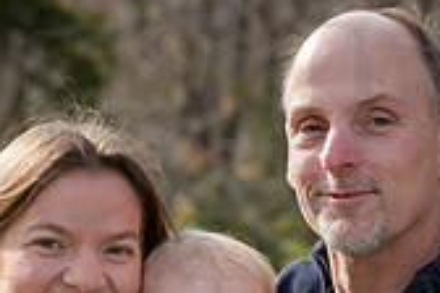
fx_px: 4717
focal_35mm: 386
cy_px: 436
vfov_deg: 3.5
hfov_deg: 5.3
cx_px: 212
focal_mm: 112
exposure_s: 1/500
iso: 400
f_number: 7.1
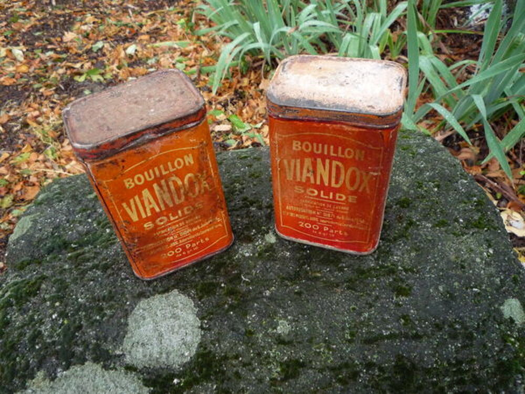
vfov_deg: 46.8
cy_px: 197
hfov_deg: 60.0
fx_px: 455
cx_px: 262
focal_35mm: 30
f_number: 3.3
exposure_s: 1/30
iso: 320
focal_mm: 5.2
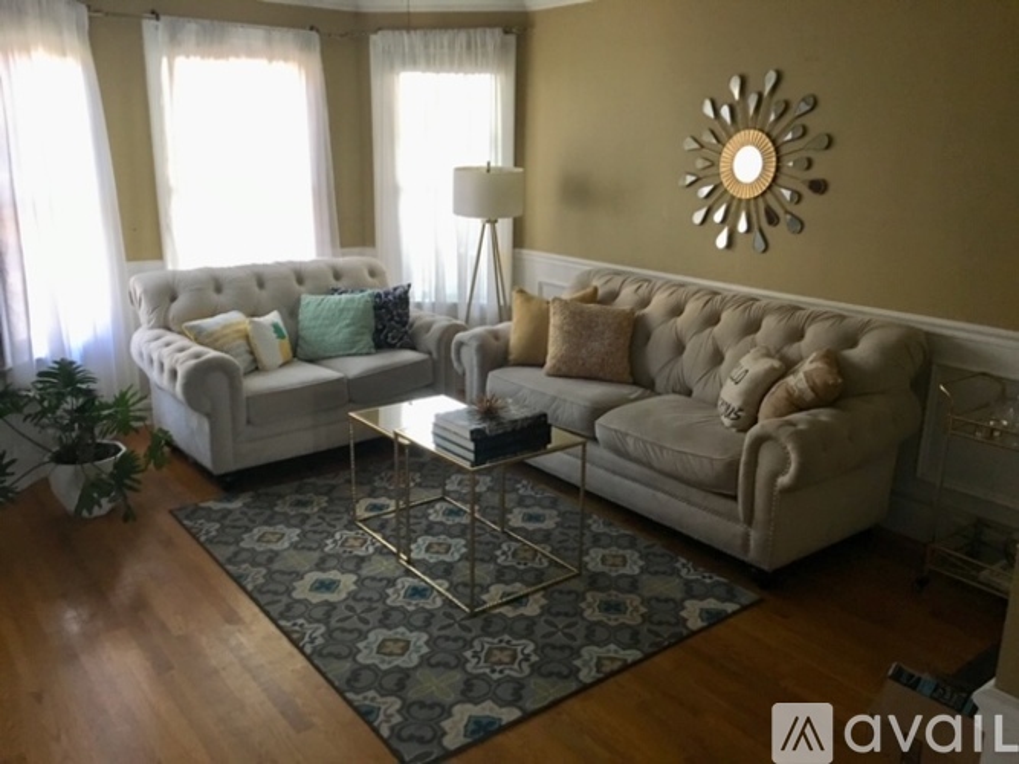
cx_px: 510
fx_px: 854
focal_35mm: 29
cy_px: 382
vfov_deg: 48.2
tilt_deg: -12.8
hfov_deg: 61.7
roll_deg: -1.0
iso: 200
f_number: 2.2
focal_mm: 4.15
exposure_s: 1/24
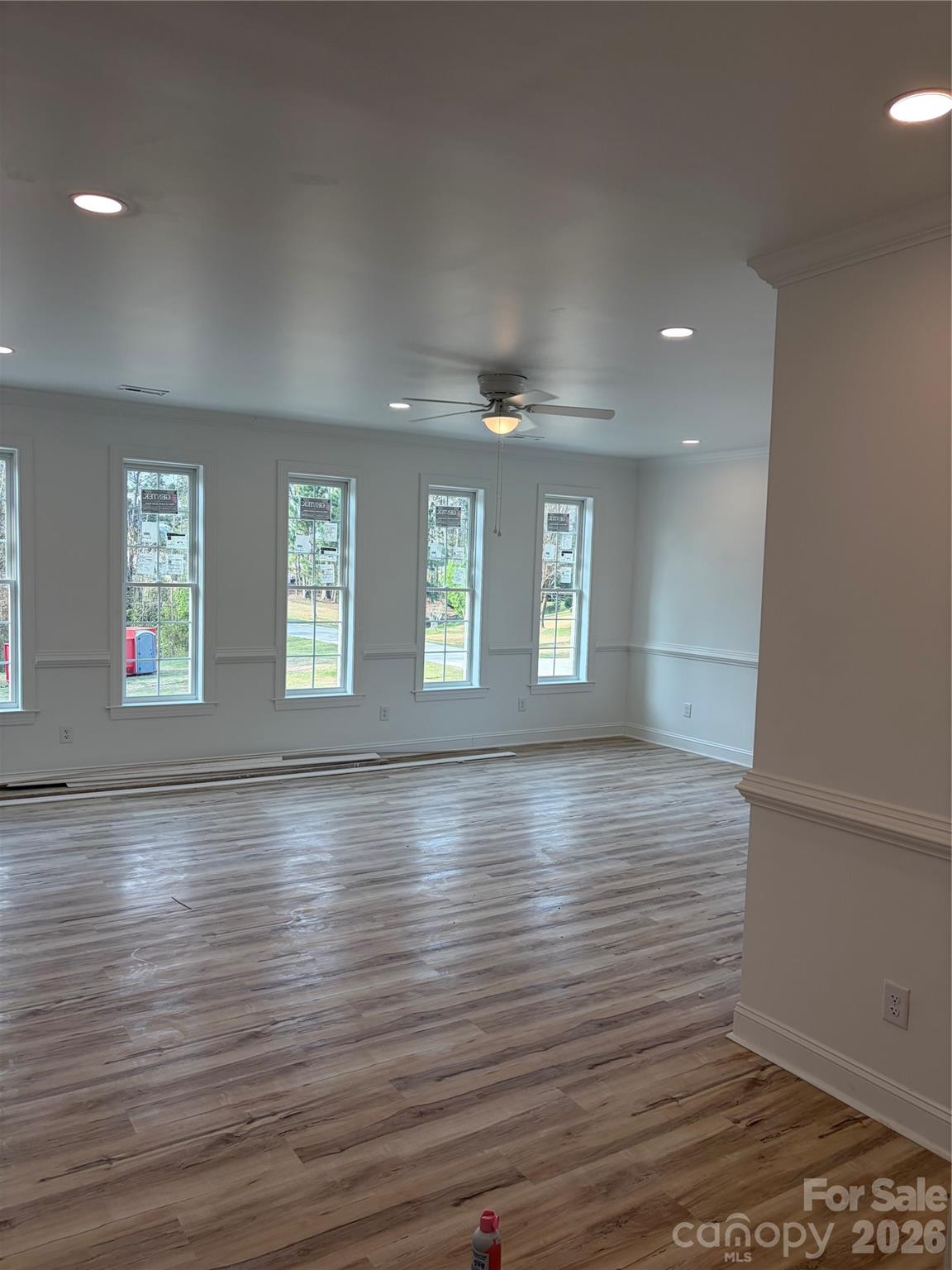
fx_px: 953
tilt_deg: -2.8
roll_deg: -1.5
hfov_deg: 53.1
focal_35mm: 26
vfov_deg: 67.3
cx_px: 476
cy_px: 635
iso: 40
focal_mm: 5.96
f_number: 1.6
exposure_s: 1/233
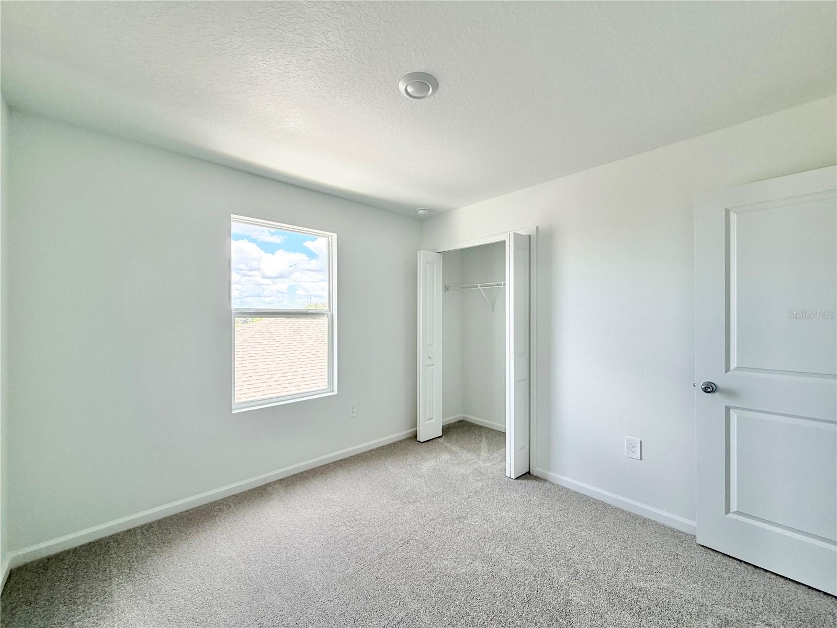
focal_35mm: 14
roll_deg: -0.1
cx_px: 418
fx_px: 339
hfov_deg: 102.1
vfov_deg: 85.7
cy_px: 314
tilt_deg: -0.5
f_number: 2.2
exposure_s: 1/121
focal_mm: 2.22
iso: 64
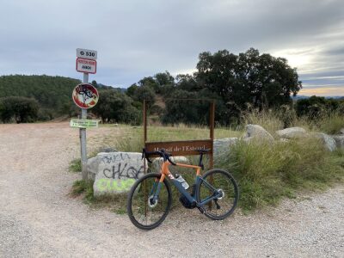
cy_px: 129
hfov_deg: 67.3
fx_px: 258
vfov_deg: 53.1
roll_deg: +0.2
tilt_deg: -9.6
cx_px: 172
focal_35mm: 26
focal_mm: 4.25
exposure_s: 1/1206
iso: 32
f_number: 1.8
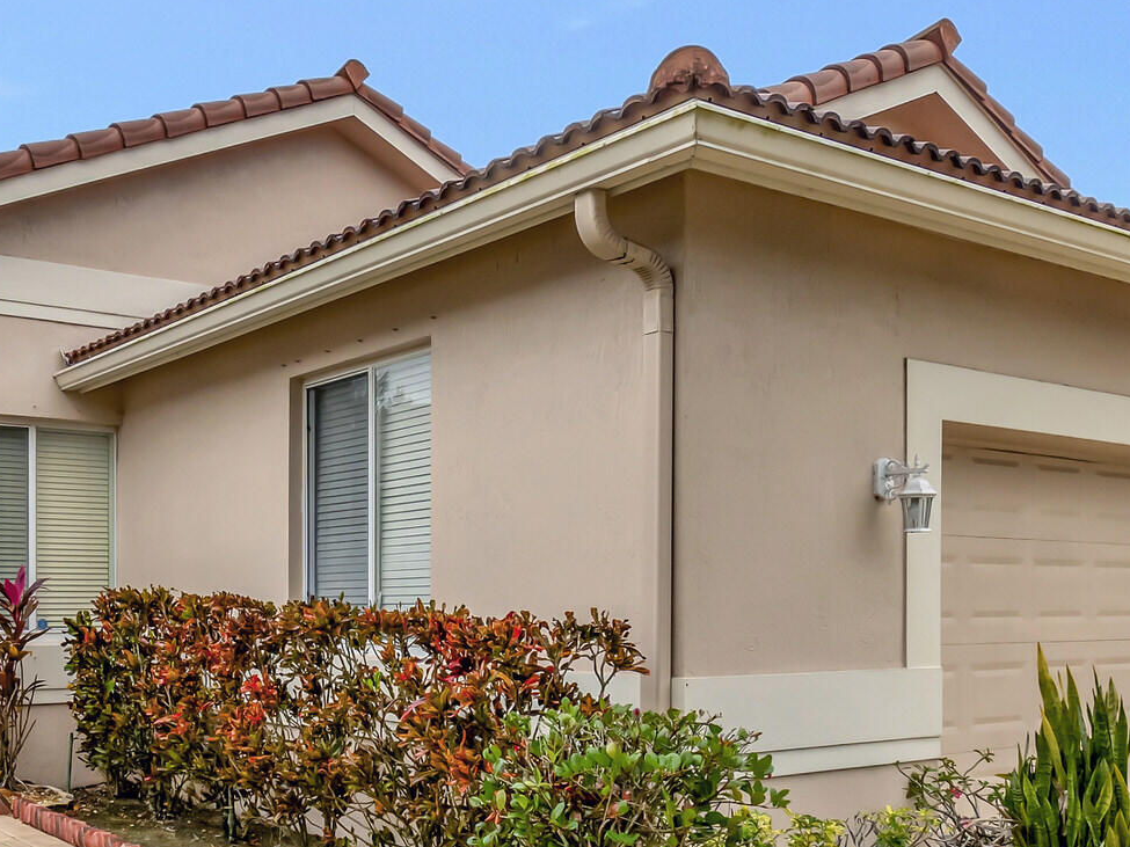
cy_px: 616
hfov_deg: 48.9
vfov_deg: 37.9
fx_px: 1208
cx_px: 338
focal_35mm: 37
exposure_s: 1/800
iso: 500
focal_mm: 10
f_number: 8
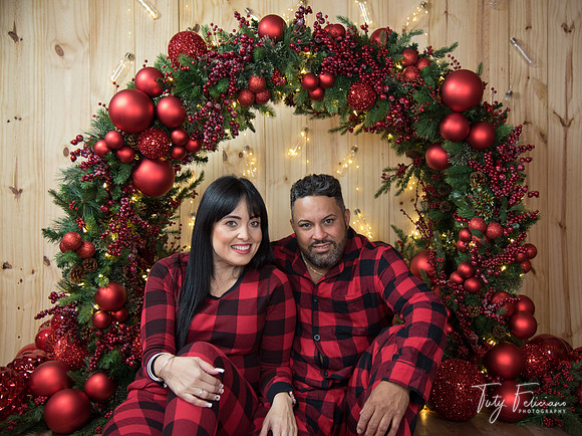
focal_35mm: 43
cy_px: 218
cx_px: 325
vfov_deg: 33.4
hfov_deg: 43.6
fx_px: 725
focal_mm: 40
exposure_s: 1/60
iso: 1000
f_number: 4
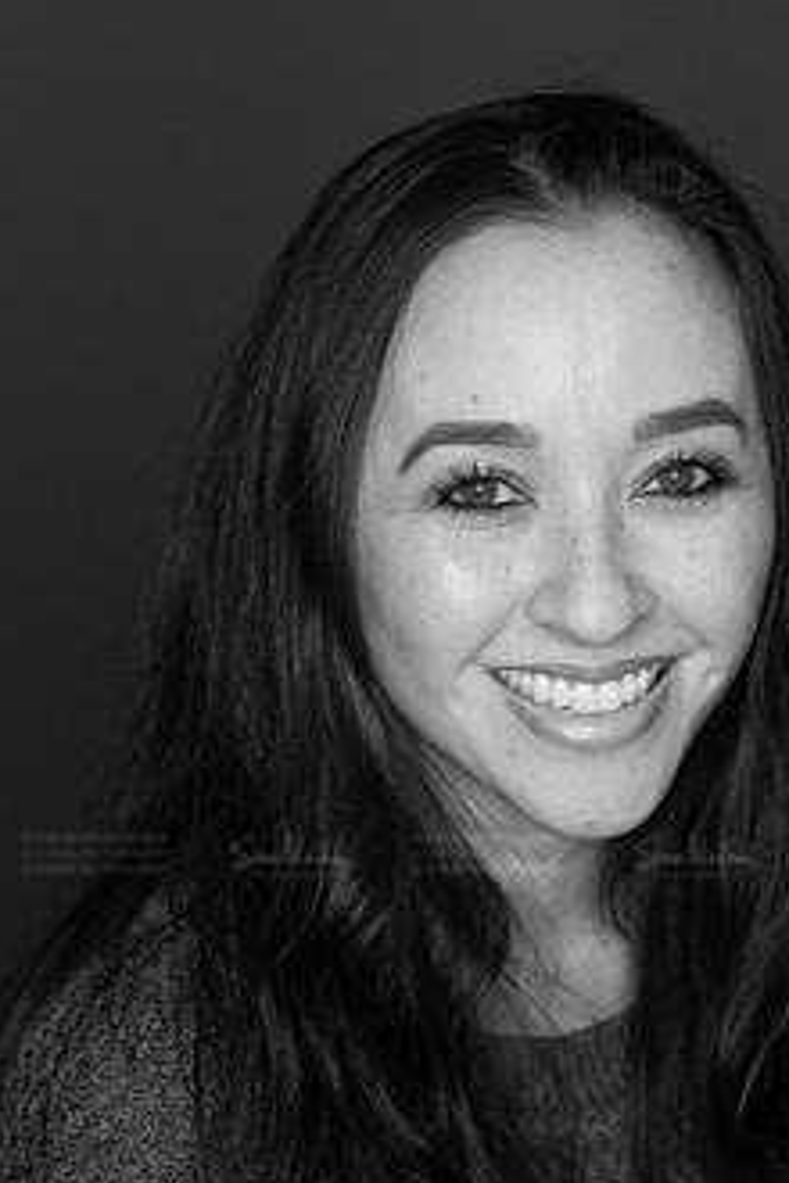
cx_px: 499
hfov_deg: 11.8
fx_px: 3813
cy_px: 799
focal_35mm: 116
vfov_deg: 17.6
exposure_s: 1/320
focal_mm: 85
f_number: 3.5
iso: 2000
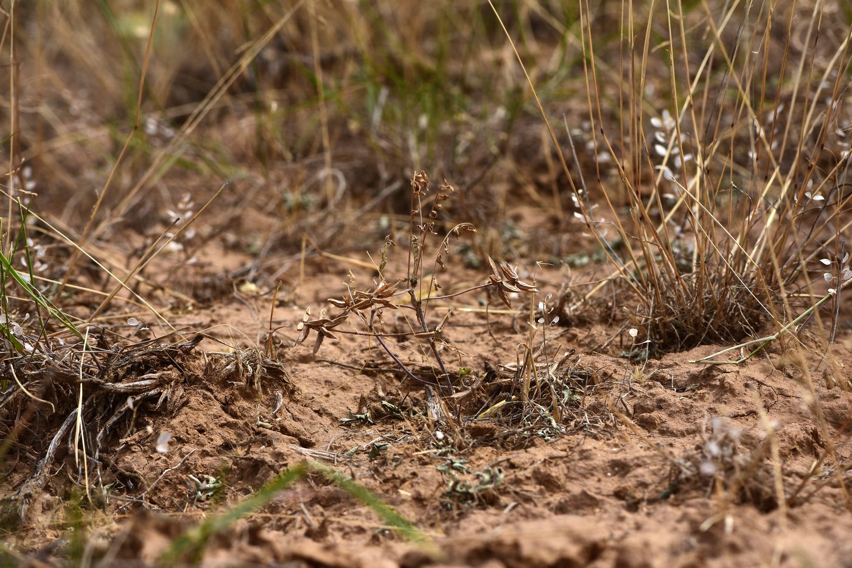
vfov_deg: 9.3
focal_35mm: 147
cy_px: 284
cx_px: 426
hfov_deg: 14.0
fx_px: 3478
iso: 100
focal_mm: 98
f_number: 9
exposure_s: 1/320
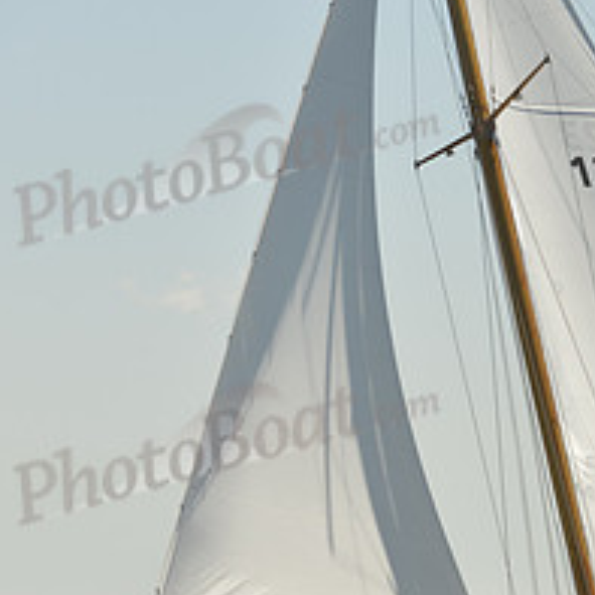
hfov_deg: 3.5
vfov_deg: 3.5
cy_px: 560
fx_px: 9743
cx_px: 598
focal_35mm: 501
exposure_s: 1/800
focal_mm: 200
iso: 200
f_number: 5.6
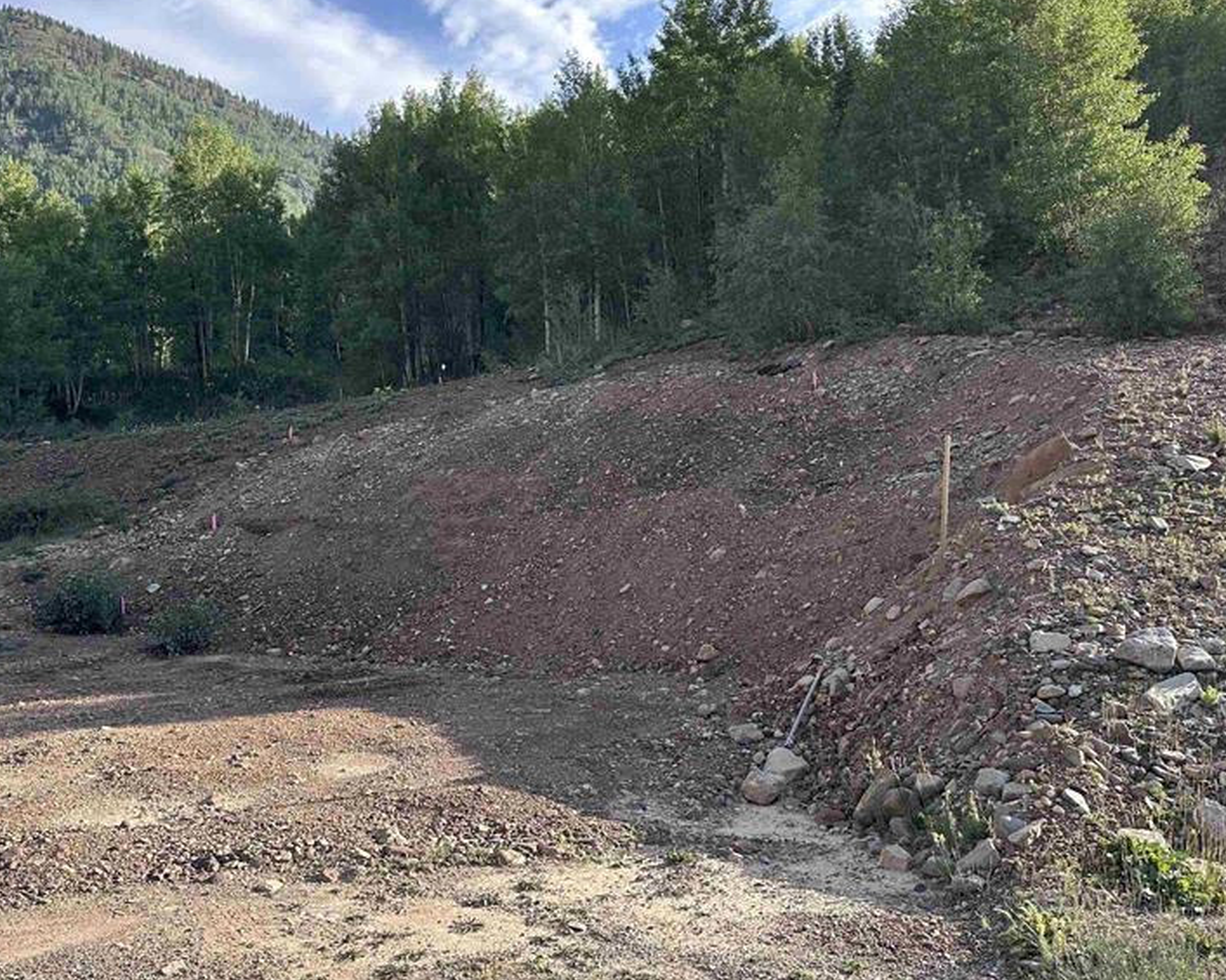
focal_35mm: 34
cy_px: 405
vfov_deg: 43.2
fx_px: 1233
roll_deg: +1.7
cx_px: 509
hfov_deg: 52.6
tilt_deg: +3.5
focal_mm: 6.86
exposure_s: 1/1453
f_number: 1.78
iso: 80
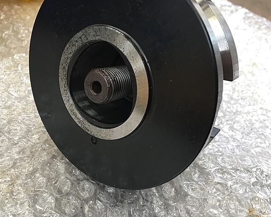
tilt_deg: -43.7
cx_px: 128
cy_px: 110
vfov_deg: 47.2
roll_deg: -17.7
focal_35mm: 31
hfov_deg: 57.1
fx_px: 249
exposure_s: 1/30
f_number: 2.2
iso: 80
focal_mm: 4.15
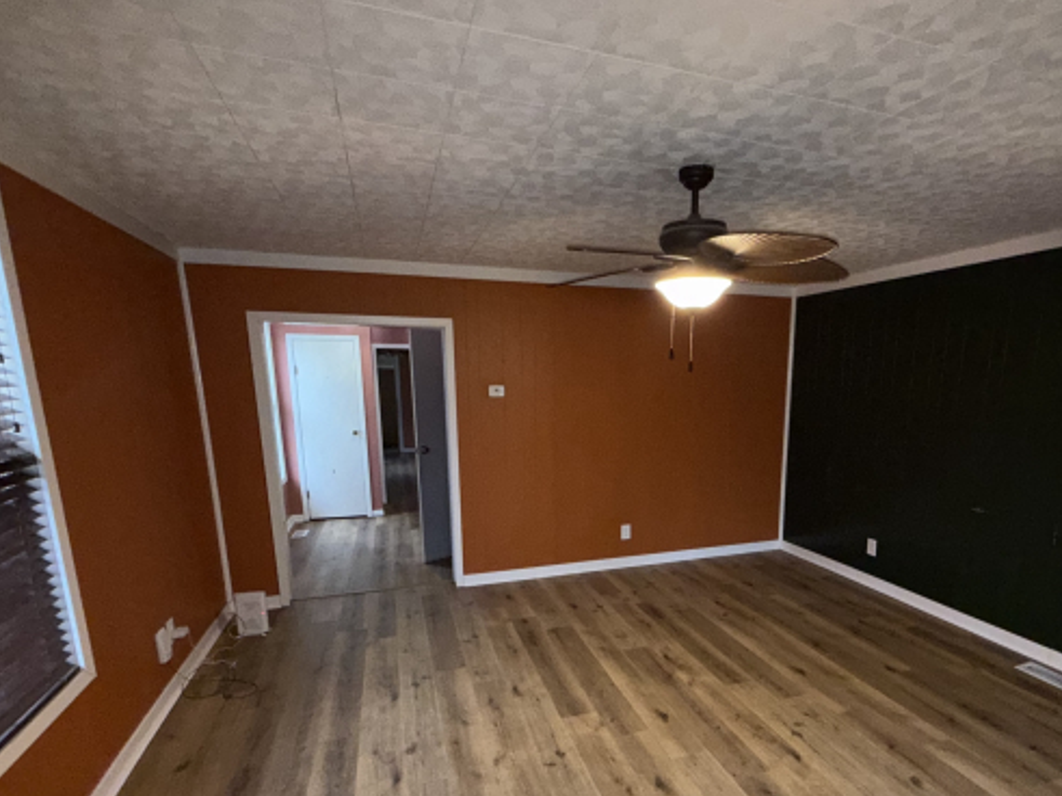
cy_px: 493
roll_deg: -0.4
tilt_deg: -11.7
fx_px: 583
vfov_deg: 67.7
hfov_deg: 84.2
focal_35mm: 19
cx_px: 605
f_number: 2.2
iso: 160
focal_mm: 2.22
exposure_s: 1/60
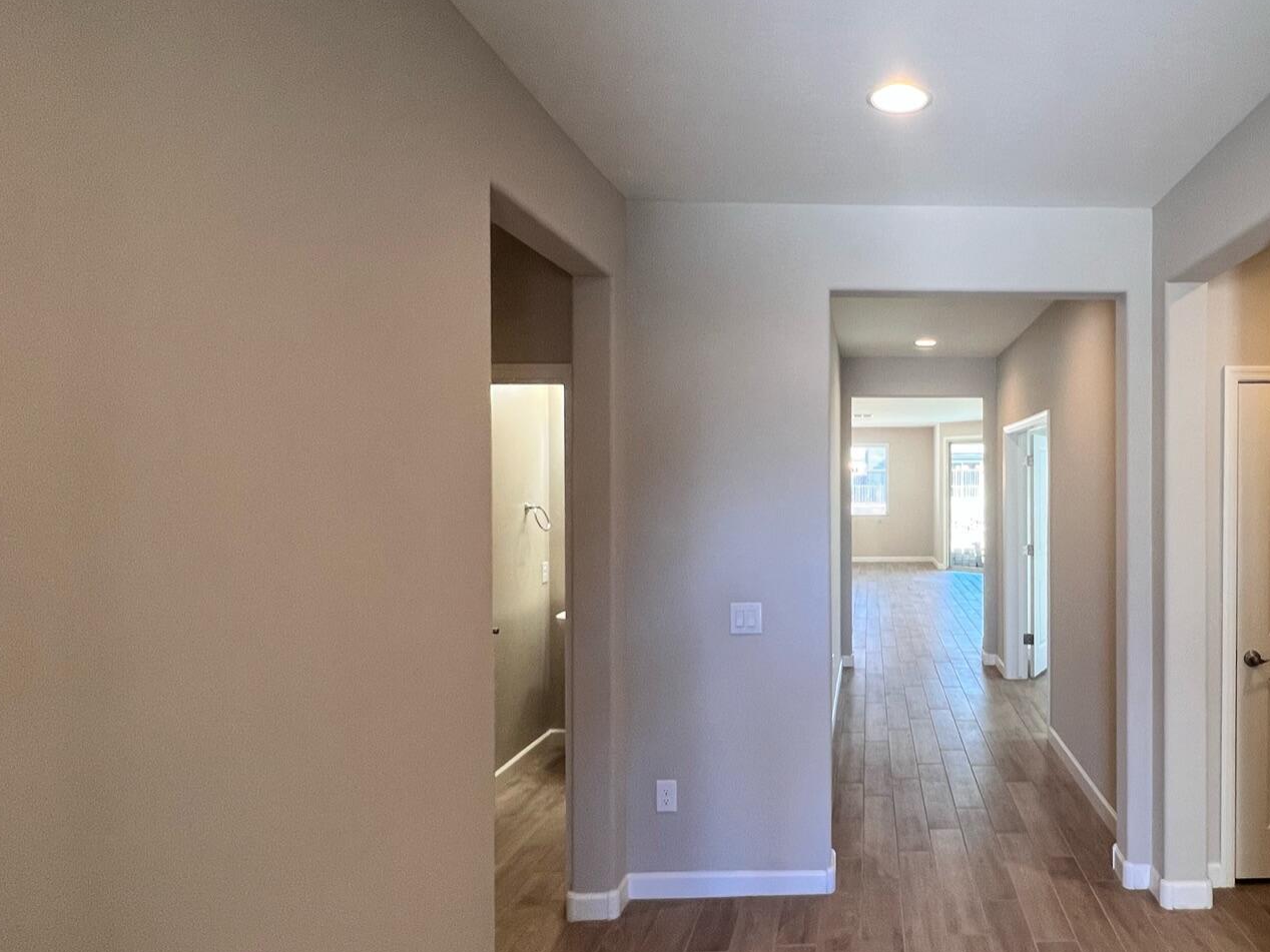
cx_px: 906
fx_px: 770
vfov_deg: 63.4
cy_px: 486
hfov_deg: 74.9
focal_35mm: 21
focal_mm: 1.57
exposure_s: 1/120
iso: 160
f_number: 1.8
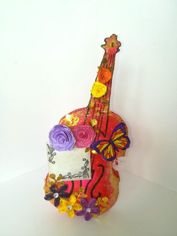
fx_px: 177
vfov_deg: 67.3
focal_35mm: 26
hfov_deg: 53.1
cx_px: 88
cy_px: 118
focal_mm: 3.83
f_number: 2.2
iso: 80
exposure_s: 1/50
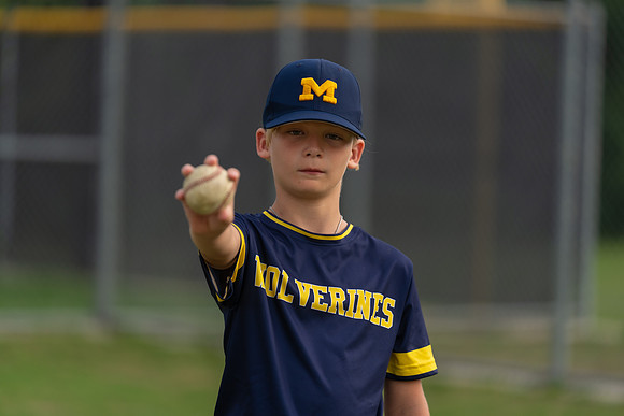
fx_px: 3242
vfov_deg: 7.3
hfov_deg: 11.0
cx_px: 312
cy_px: 208
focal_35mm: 187
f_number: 2.8
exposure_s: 1/320
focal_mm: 187
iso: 160
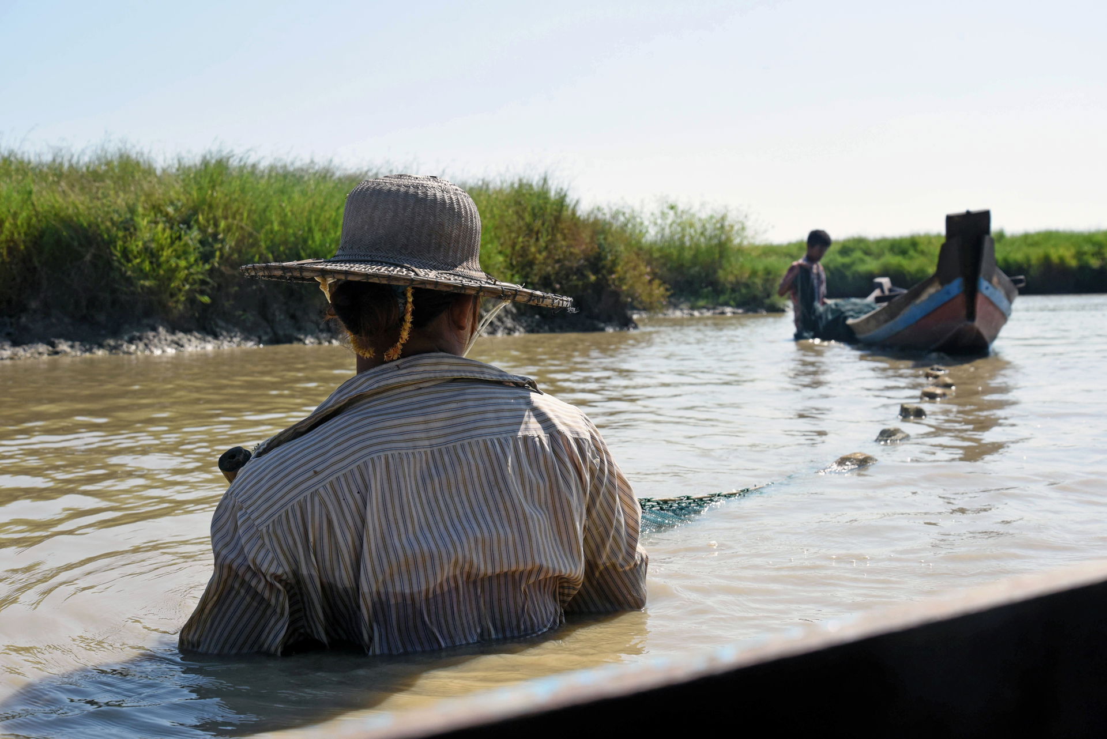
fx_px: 1477
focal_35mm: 48
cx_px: 554
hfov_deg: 41.1
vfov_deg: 28.1
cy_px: 370
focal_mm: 48
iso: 800
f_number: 9
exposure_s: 1/1600
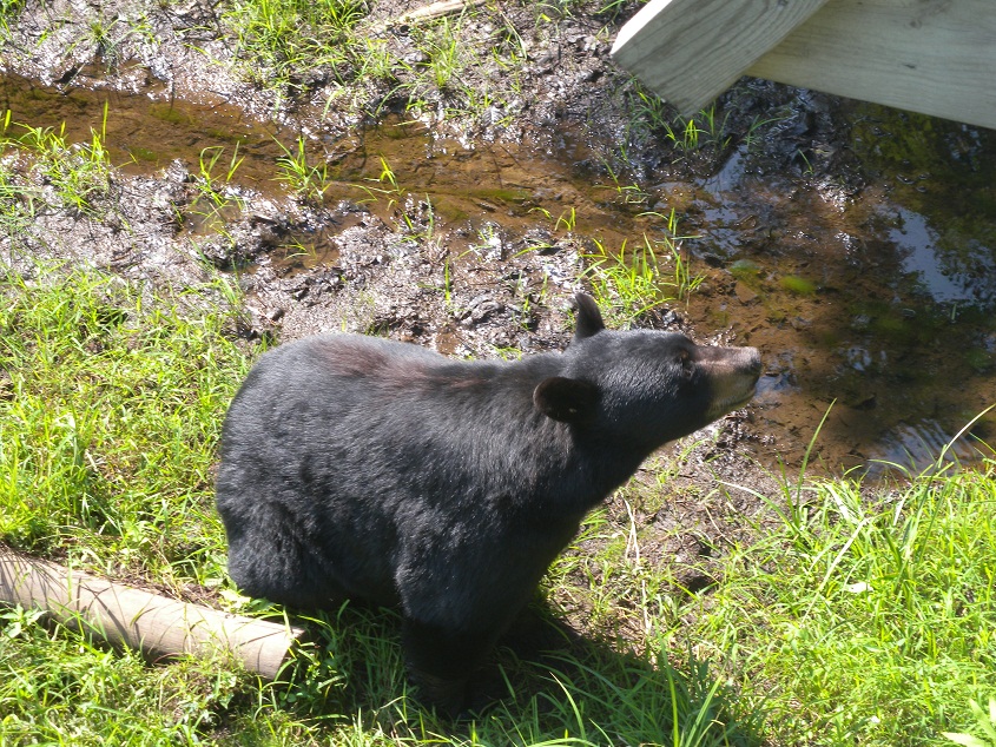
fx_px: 3223
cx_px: 498
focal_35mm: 112
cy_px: 374
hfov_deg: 17.6
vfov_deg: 13.2
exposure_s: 1/62.2
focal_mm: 24
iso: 67
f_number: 5.9
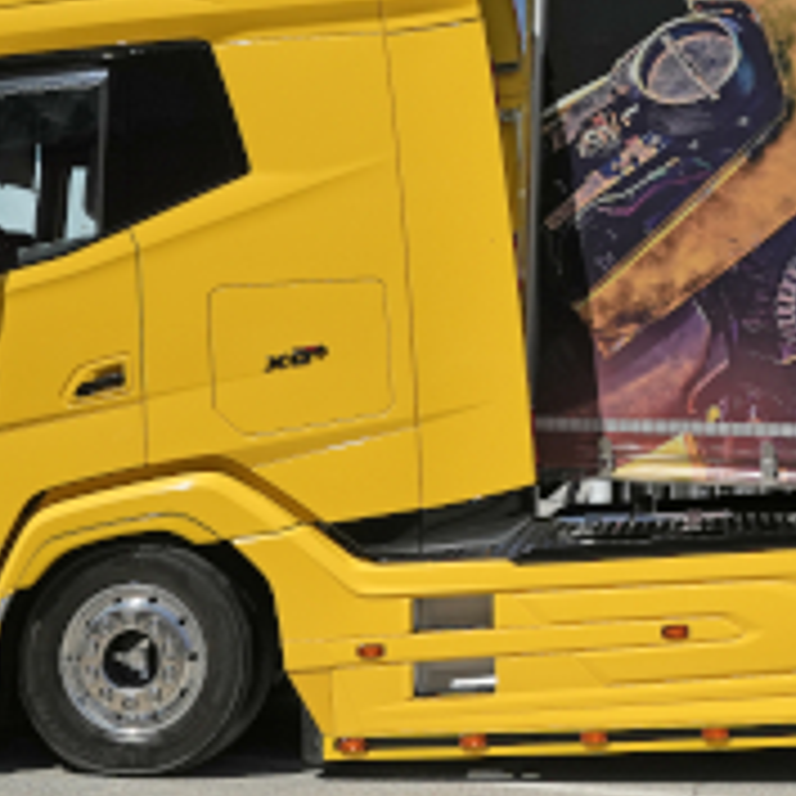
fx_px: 2185
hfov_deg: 20.1
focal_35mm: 84
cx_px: 751
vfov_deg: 20.4
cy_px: 133
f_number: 8
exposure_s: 1/160
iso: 800
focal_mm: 35
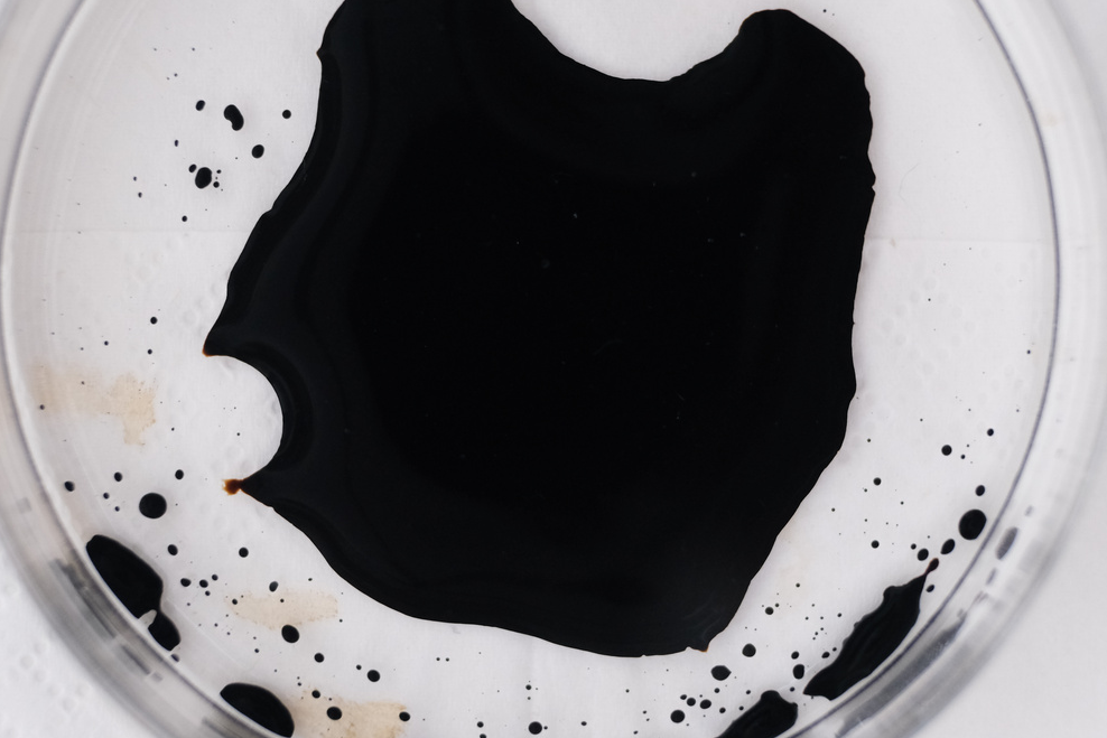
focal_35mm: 68
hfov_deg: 29.6
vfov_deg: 20.0
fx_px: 2091
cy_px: 327
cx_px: 523
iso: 2500
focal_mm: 37.4
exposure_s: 1/30
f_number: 3.6
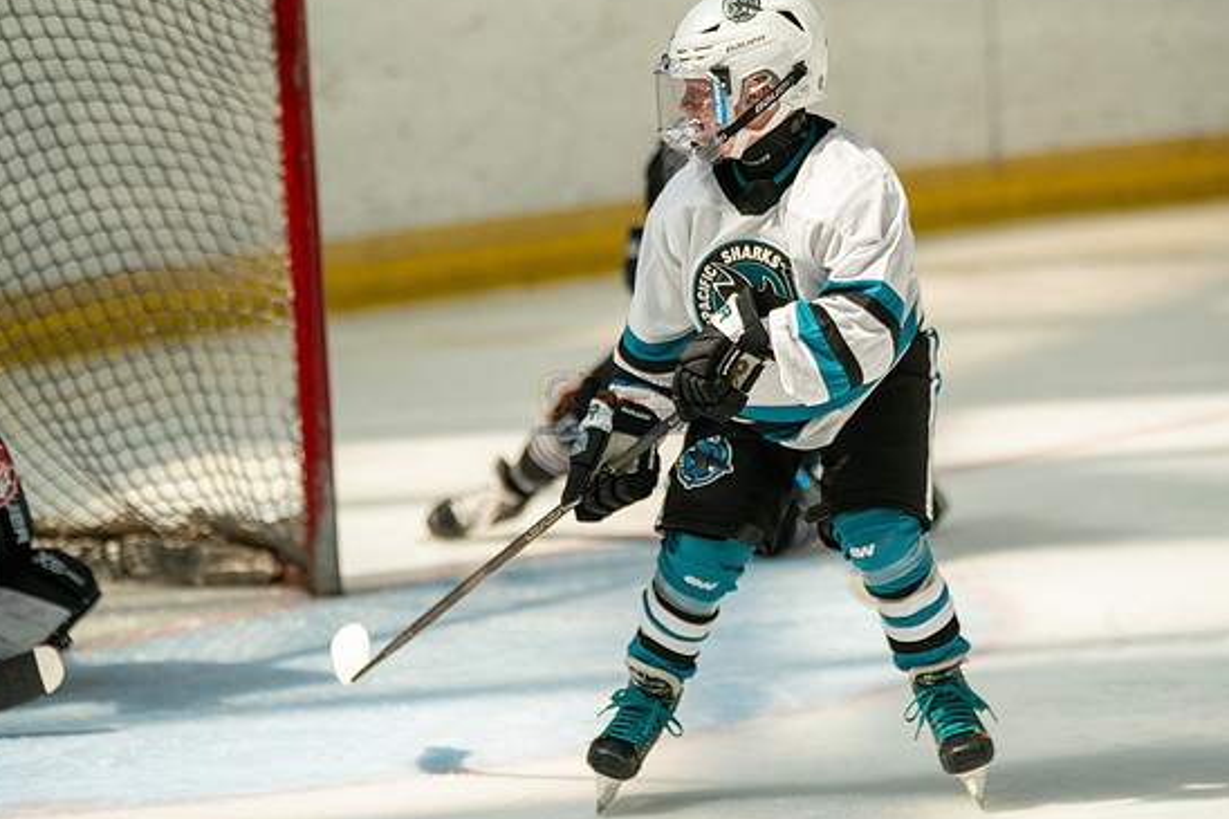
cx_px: 635
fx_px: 10374
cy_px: 335
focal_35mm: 304
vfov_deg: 4.5
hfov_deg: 6.8
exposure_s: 1/6400
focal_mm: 234
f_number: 3.2
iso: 1600
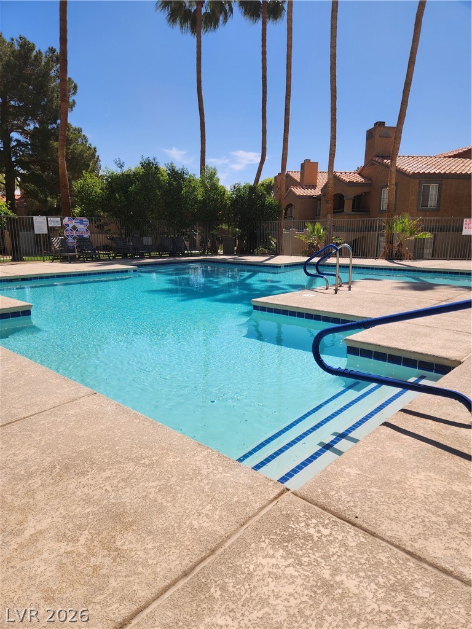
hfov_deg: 58.9
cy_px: 314
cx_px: 236
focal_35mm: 23
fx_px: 418
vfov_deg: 73.9
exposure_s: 1/2657
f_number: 1.8
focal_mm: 5.4
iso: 20
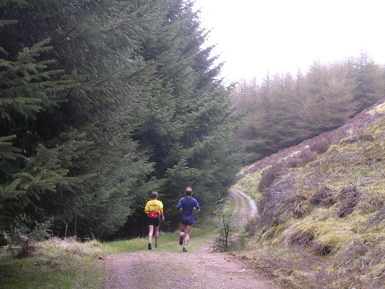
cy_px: 144
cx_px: 192
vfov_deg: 24.4
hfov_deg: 32.2
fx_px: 667
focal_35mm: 60
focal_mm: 9.1
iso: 100
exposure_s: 1/46.6
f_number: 3.4
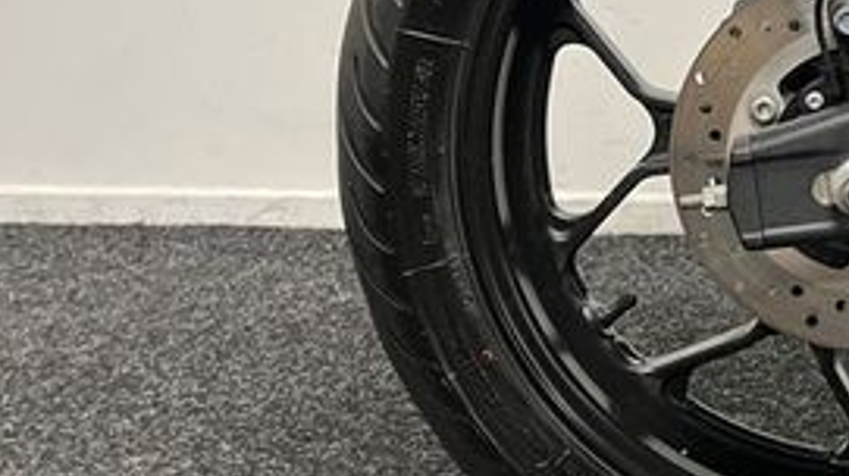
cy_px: 31
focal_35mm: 67
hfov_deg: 29.6
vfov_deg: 17.6
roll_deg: +0.0
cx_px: 824
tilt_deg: -10.2
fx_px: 1507
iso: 200
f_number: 1.6
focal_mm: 5.1
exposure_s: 1/50
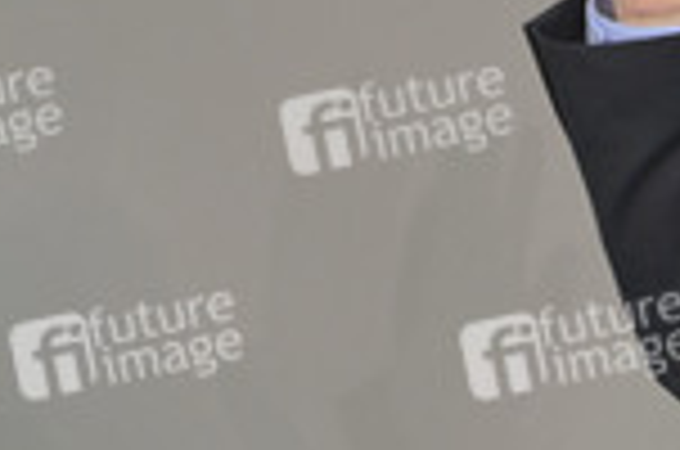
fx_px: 25917
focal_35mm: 1375
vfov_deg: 1.0
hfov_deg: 1.5
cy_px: 234
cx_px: 907
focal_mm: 460
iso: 10000
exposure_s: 1/400
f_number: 5.6
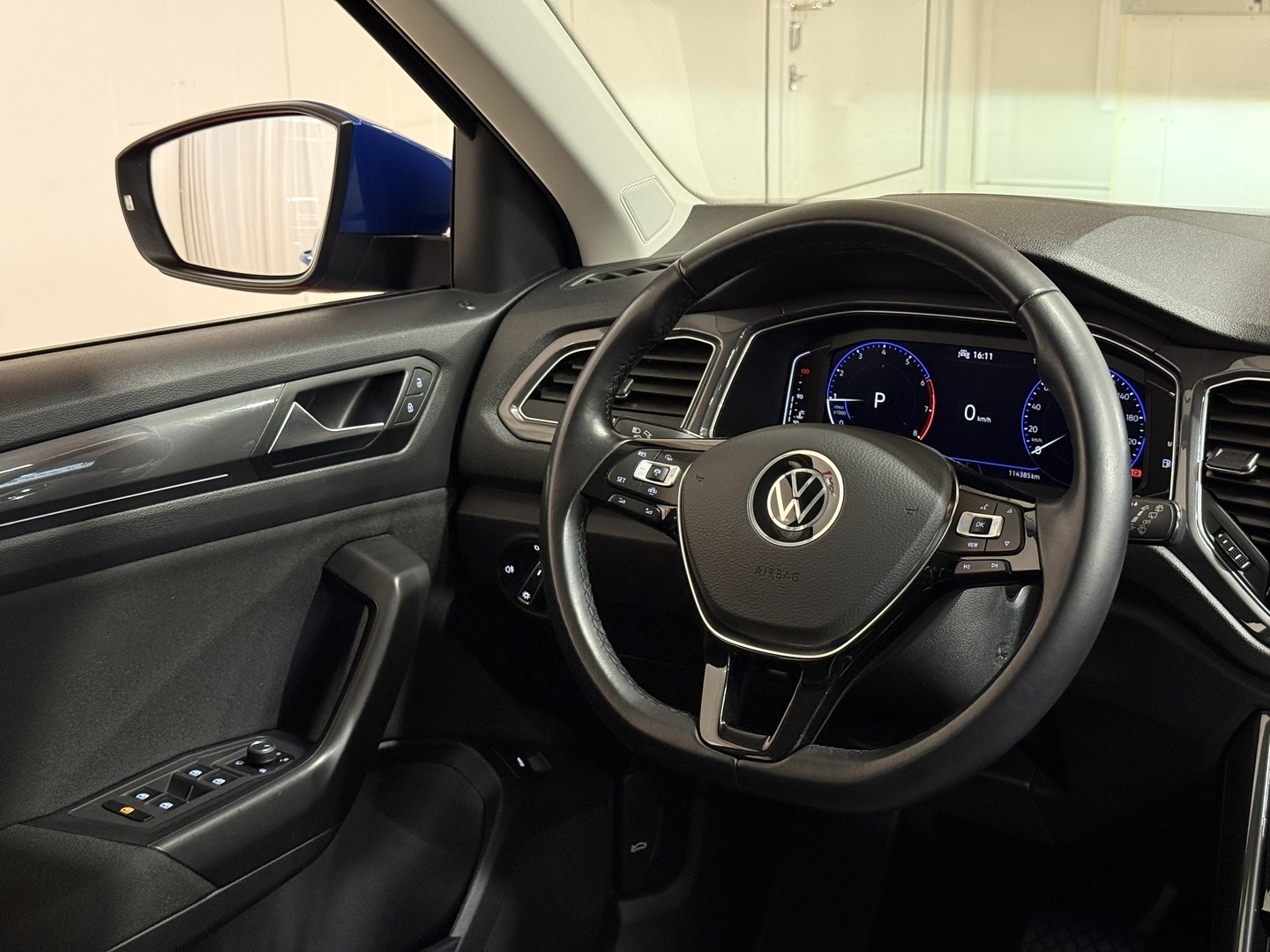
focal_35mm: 48
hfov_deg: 39.7
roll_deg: +1.6
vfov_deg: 30.3
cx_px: 635
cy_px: 476
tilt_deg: -16.2
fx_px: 1761
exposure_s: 1/40
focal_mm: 6.76
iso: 400
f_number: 1.78
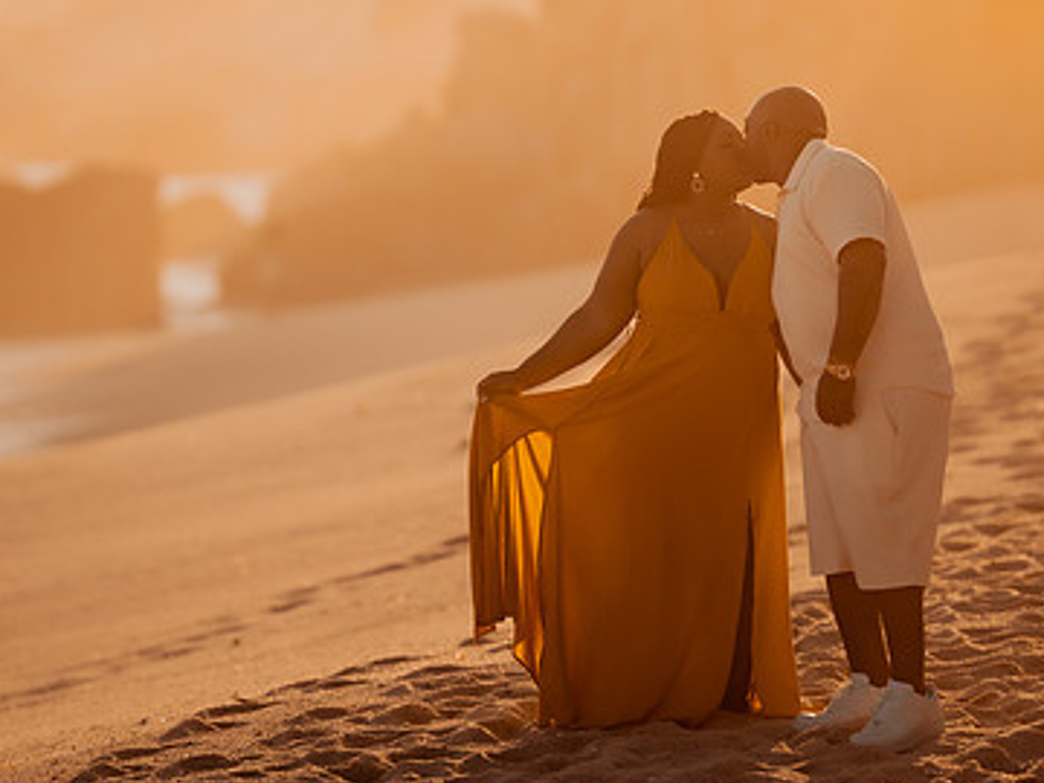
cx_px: 357
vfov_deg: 7.1
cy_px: 291
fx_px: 6303
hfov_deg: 9.5
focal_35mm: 209
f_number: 1.8
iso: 100
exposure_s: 1/8000
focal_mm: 135
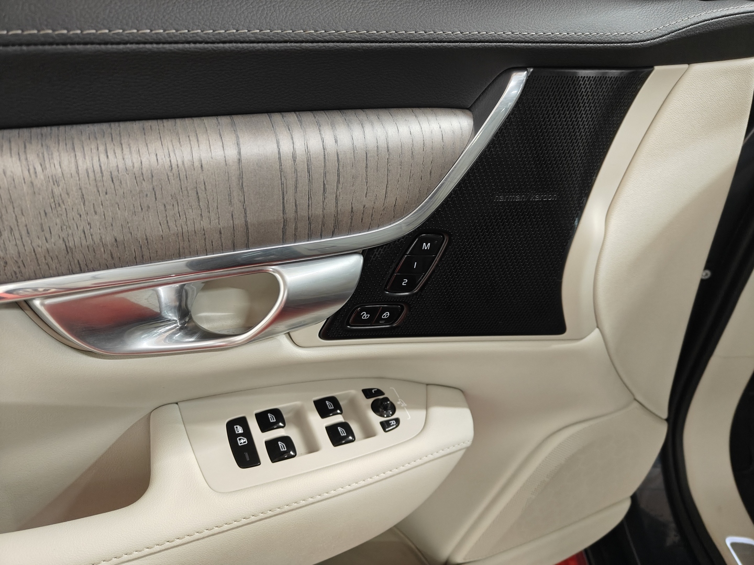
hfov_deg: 71.6
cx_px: 377
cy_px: 282
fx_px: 523
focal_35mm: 24
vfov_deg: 56.8
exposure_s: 1/46
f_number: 1.8
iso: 250
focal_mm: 5.59
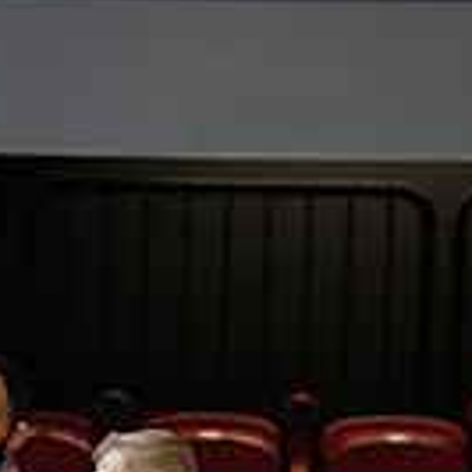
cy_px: 752
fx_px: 8886
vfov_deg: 3.0
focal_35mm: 576
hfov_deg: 3.0
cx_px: 28
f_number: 2.8
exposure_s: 1/1000
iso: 3200
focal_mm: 200
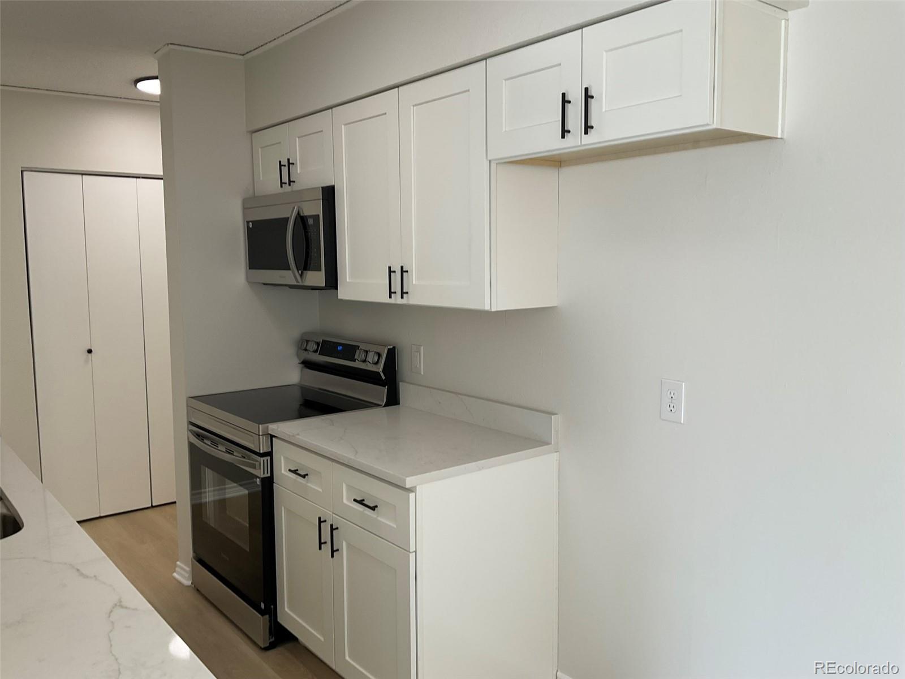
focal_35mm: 29
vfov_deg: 48.2
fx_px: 758
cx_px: 452
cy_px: 340
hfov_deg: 61.7
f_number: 1.8
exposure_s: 1/120
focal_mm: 3
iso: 20
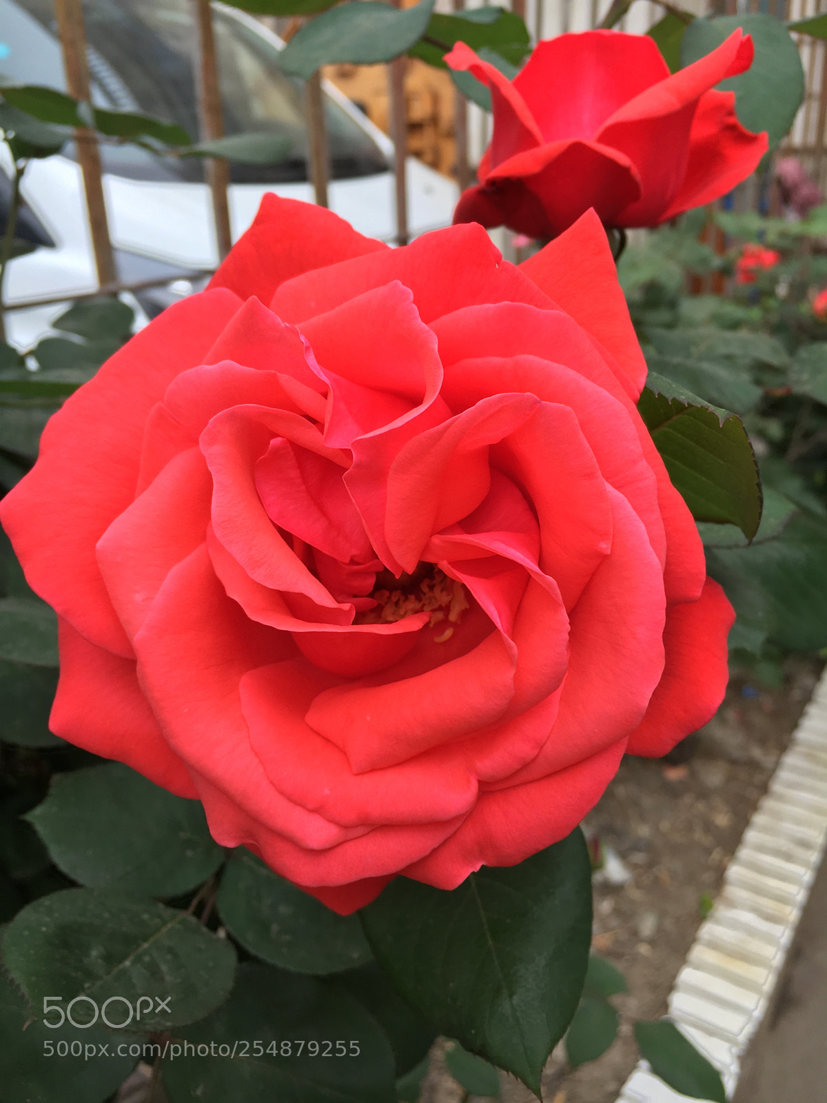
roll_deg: +1.4
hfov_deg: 48.2
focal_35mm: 29
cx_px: 414
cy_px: 552
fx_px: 924
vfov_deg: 61.7
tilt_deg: -22.3
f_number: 2.2
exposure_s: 1/316
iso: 25
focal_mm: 4.15
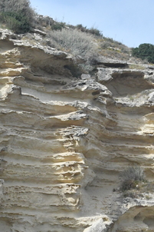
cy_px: 162
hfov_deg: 8.3
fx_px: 1053
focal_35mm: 164
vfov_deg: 12.5
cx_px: 15
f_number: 13
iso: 2500
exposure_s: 1/2500
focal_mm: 50
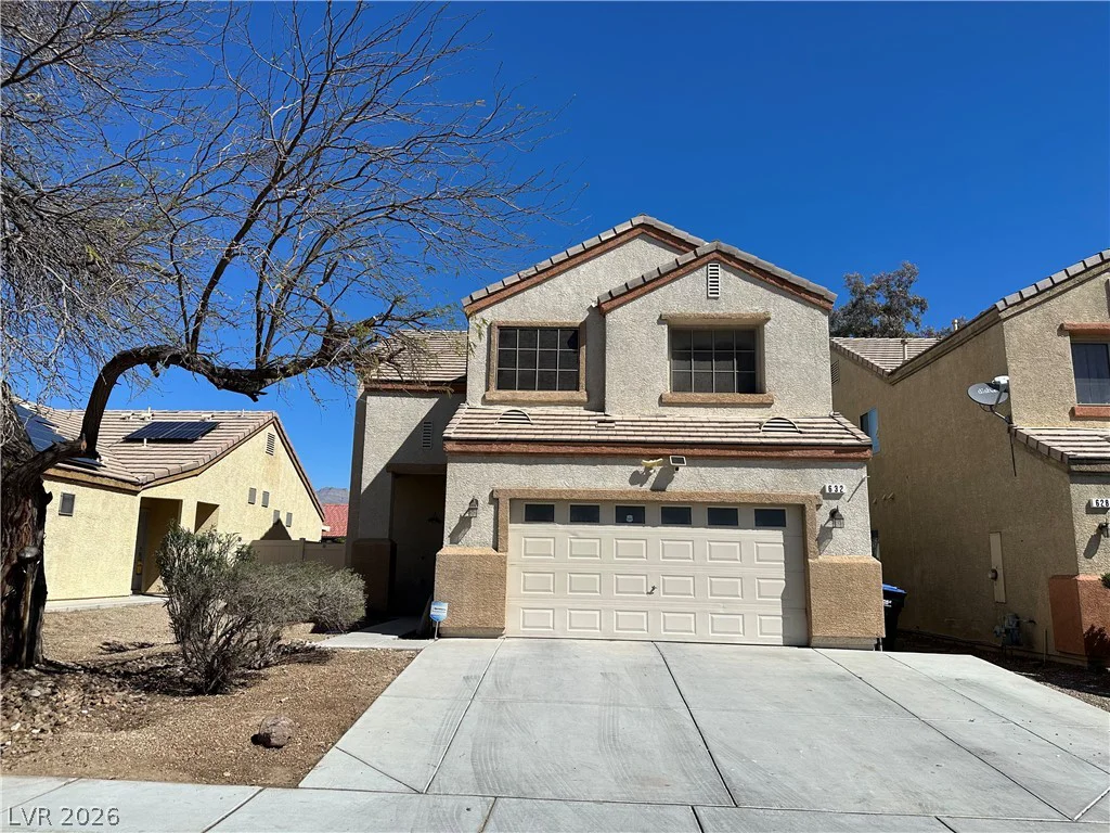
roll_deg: -0.6
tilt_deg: +10.7
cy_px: 416
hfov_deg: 71.6
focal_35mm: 24
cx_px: 555
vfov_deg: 56.8
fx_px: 770
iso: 80
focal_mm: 6.86
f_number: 1.78
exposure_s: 1/8197
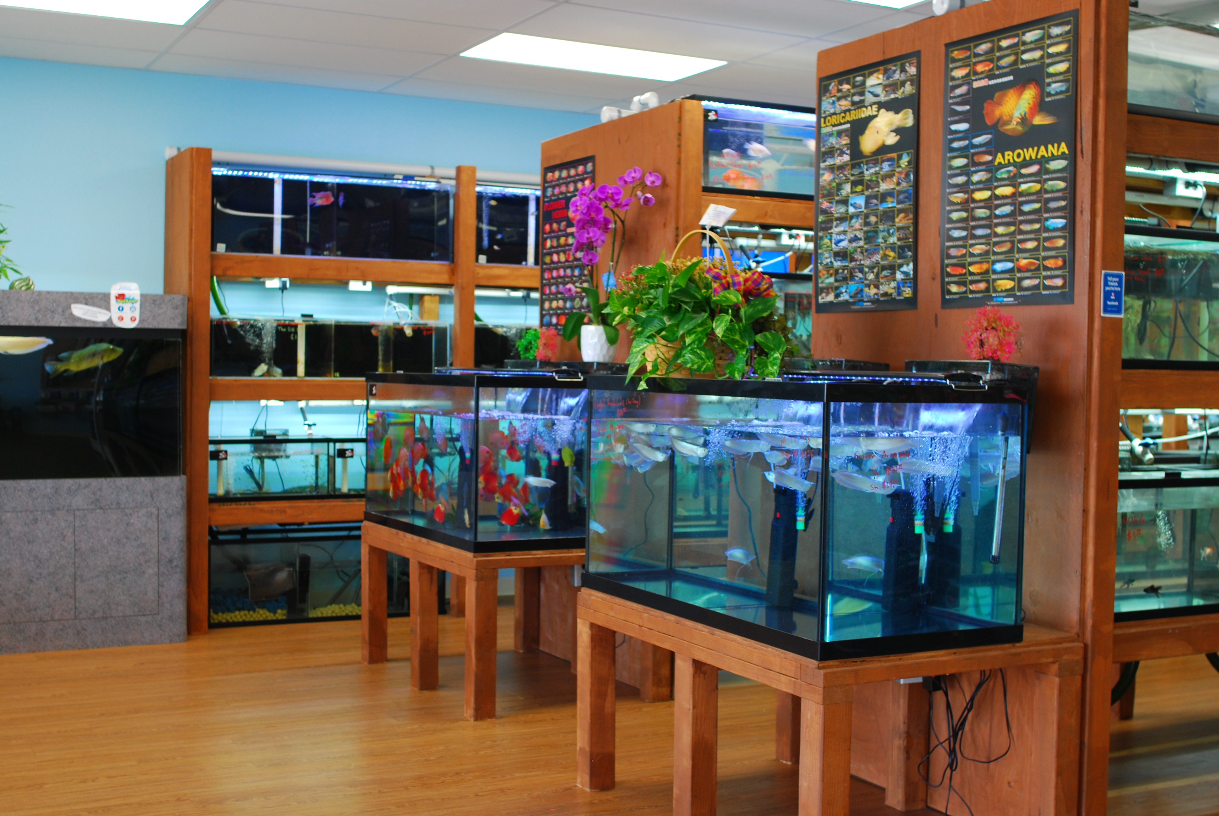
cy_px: 408
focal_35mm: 42
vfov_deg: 32.0
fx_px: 1424
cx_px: 610
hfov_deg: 46.3
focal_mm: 28
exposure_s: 1/50
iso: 200
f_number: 3.5
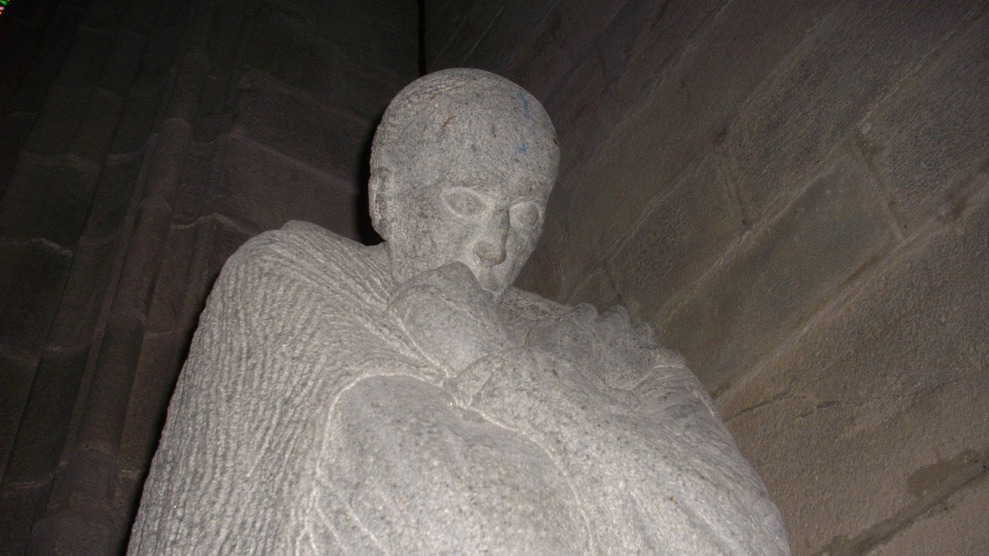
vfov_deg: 29.0
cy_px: 317
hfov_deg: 49.4
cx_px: 490
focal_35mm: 41
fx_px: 1075
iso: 200
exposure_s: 1/50
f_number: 2.8
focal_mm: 6.2
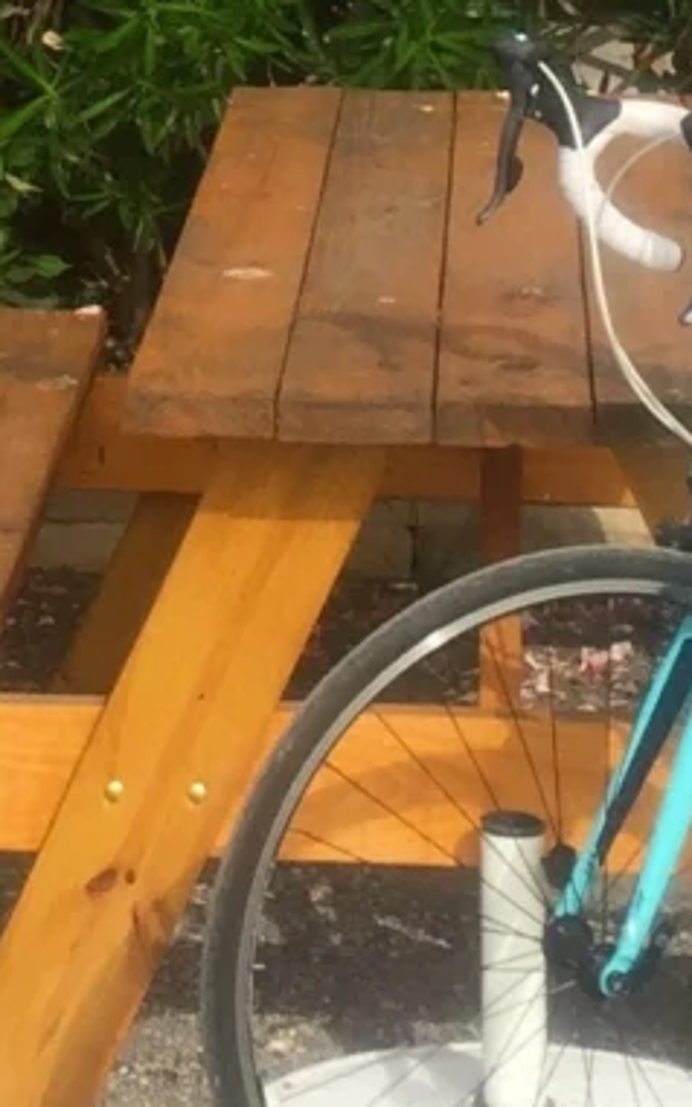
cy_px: -552
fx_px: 4679
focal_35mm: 155
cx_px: -140
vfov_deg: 12.8
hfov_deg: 8.4
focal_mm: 4.15
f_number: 2.2
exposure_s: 1/1319
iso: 32
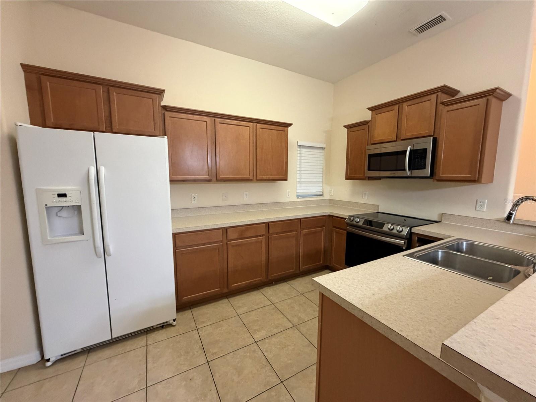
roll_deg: -2.0
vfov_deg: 85.7
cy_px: 201
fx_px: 217
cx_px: 268
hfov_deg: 102.1
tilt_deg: -6.6
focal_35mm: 14
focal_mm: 2.22
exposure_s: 1/60
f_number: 2.2
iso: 640
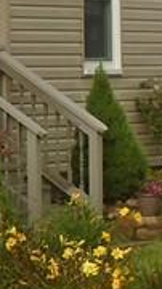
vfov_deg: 7.1
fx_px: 2318
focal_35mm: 303
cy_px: 79
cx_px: -244
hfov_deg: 3.9
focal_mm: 8.7
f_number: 4.5
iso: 100
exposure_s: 1/160
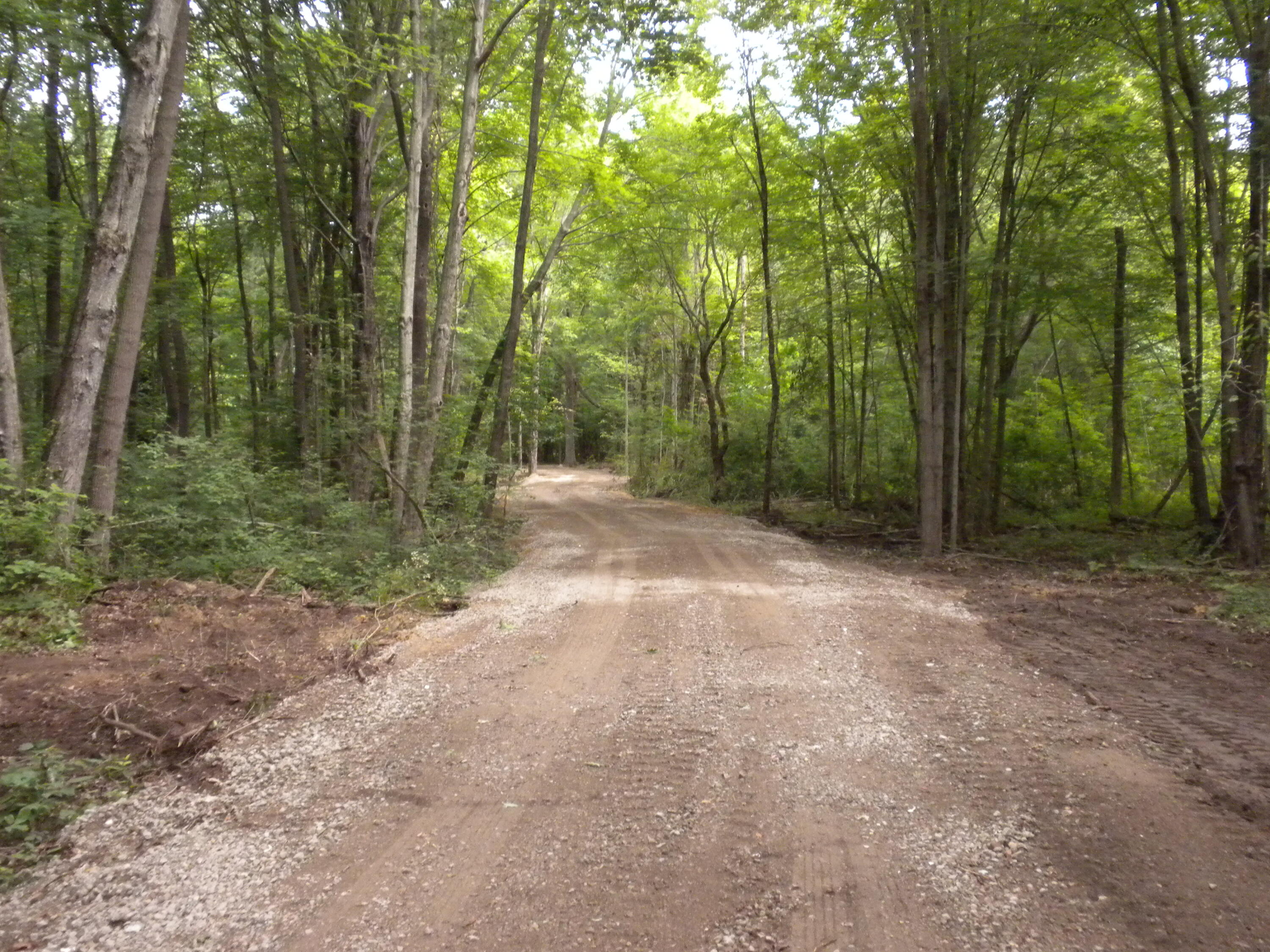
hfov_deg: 50.1
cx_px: 635
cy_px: 476
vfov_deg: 38.7
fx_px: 1357
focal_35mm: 37
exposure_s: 1/308
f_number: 3.5
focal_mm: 6.6
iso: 400
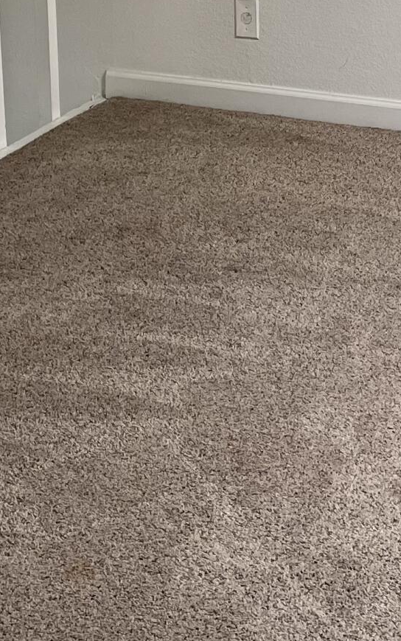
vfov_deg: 20.7
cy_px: -76
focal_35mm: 95
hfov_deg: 13.6
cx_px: 396
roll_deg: +1.2
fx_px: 1661
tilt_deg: -11.7
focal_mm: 4.2
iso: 80
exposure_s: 1/121
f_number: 1.6
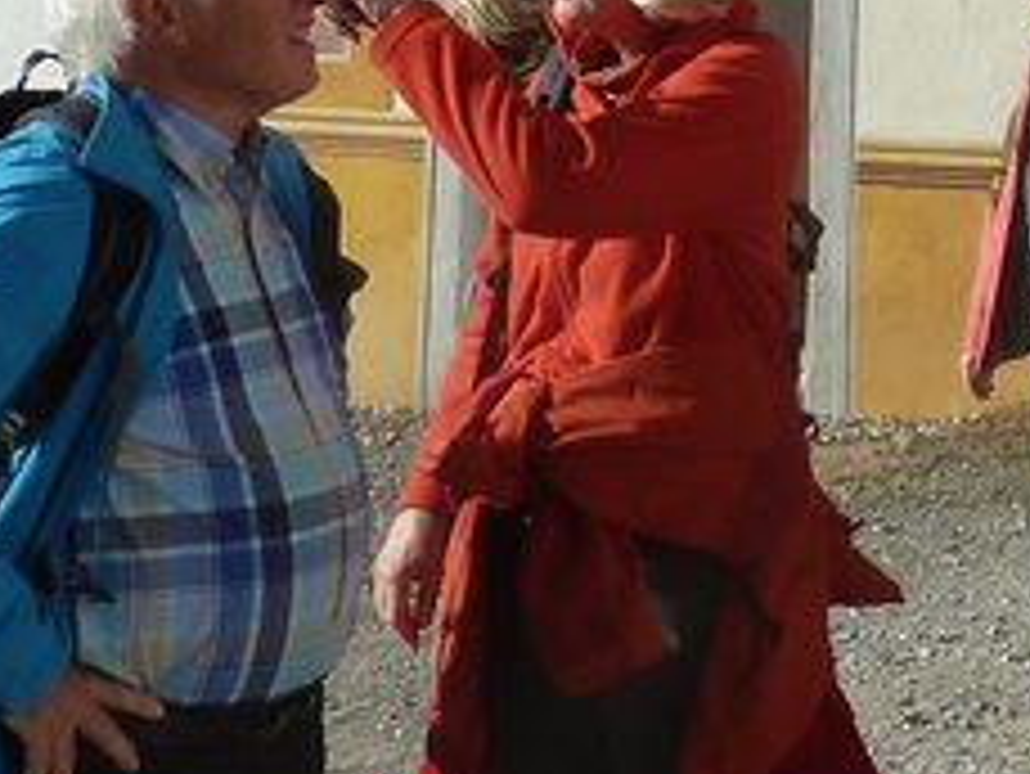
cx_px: 1471
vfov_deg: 13.3
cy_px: -135
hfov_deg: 16.6
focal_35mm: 109
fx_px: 3245
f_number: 5
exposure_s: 1/400
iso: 80
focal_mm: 4.1
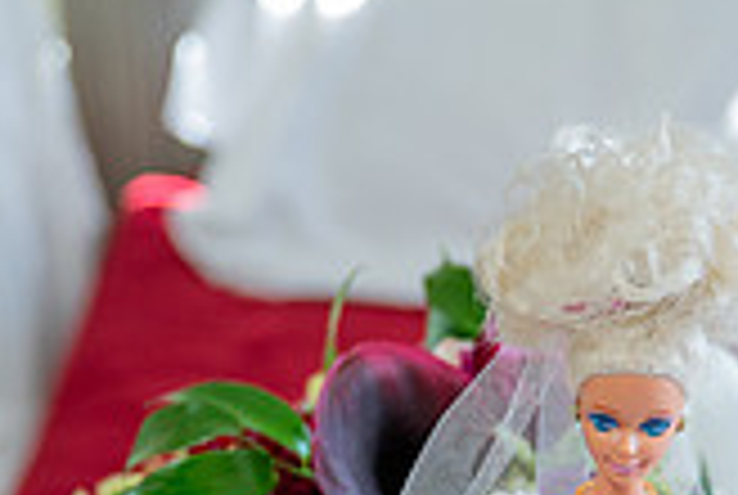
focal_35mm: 127
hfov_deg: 16.1
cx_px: 441
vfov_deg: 10.5
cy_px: 736
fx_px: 2608
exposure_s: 1/200
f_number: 2.8
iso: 640
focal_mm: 36
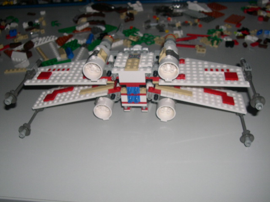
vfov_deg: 37.7
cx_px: 135
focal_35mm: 38
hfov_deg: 49.0
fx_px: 296
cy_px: 101
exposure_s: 1/60
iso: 100
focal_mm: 8
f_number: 7.6
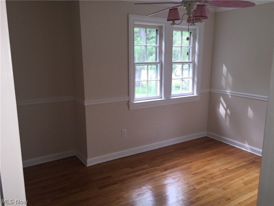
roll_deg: -0.4
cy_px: 103
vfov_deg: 48.2
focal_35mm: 29
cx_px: 137
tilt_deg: -11.4
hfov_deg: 61.7
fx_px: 230
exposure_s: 1/33
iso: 32
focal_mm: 4.15
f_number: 2.2
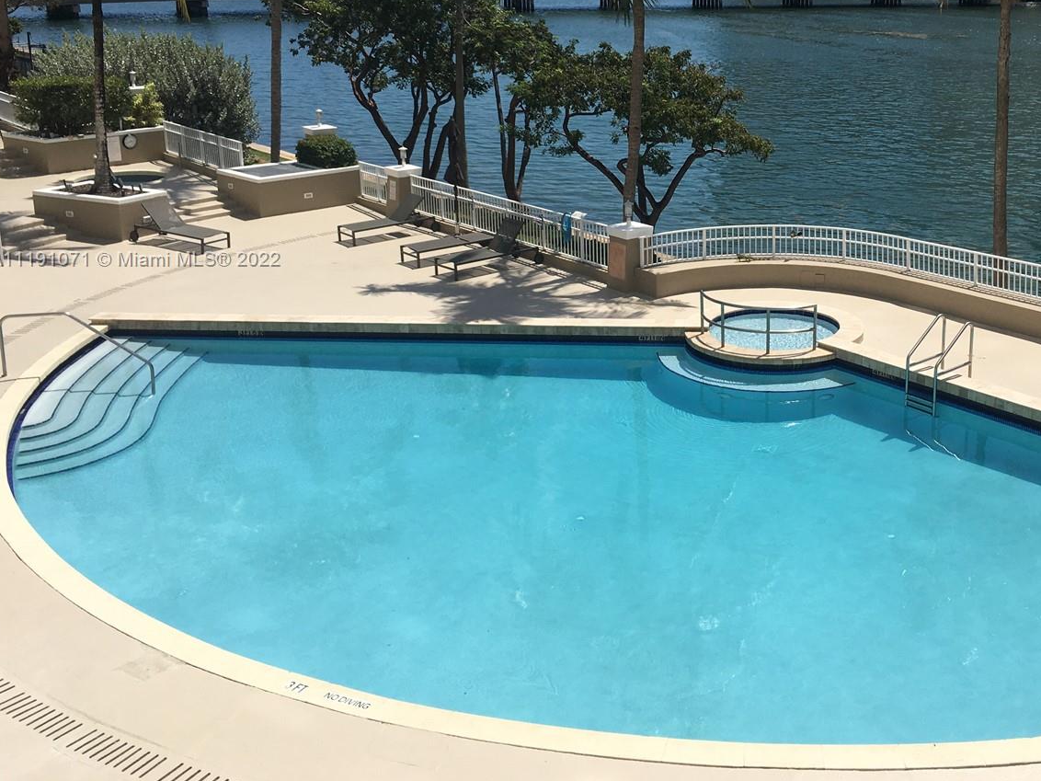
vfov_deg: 34.8
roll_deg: -0.8
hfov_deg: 44.9
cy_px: 260
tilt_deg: -13.0
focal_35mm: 41
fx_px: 1233
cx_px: 721
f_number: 2.2
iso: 25
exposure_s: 1/2481
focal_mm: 4.15
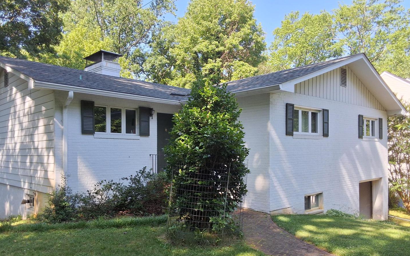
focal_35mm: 30
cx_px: 206
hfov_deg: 62.9
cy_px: 155
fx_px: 335
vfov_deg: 41.6
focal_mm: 2.91
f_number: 1.9
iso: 32
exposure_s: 1/420
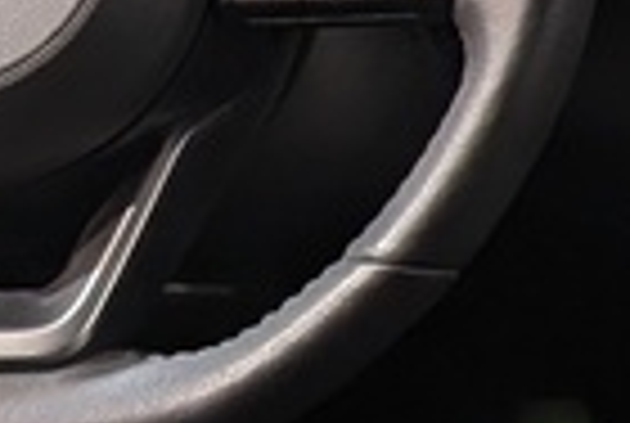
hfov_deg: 10.2
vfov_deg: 7.5
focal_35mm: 182
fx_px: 3192
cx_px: 1336
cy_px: -162
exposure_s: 1/120
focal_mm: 4.53
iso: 30
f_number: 1.7
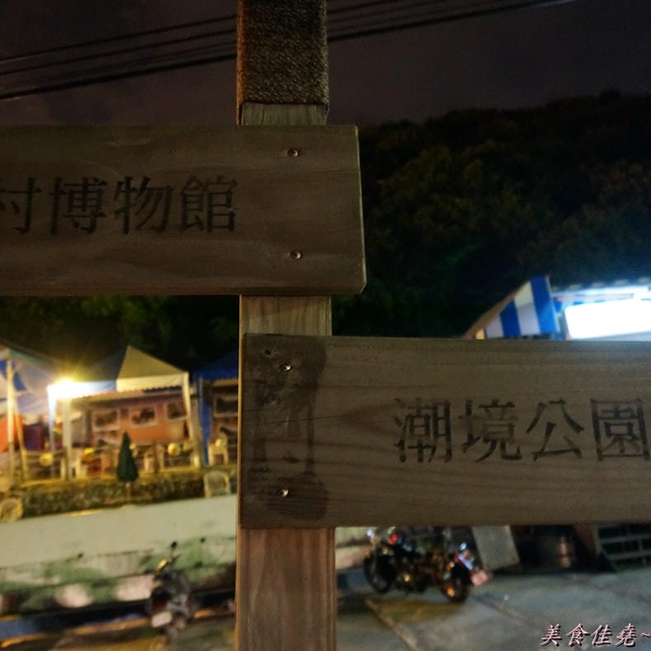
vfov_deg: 52.5
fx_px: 660
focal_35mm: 31
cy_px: 325
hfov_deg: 52.3
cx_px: 271
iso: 3200
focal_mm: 16
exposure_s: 1/2.5
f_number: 3.5
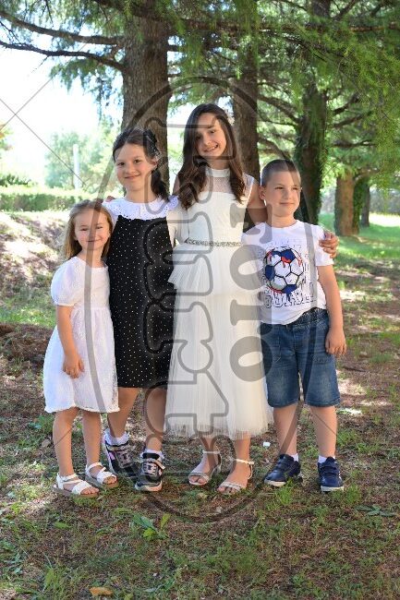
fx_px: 800
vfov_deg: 41.1
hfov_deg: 28.1
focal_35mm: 48
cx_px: 200
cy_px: 300
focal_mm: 48
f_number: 5.6
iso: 640
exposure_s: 1/160
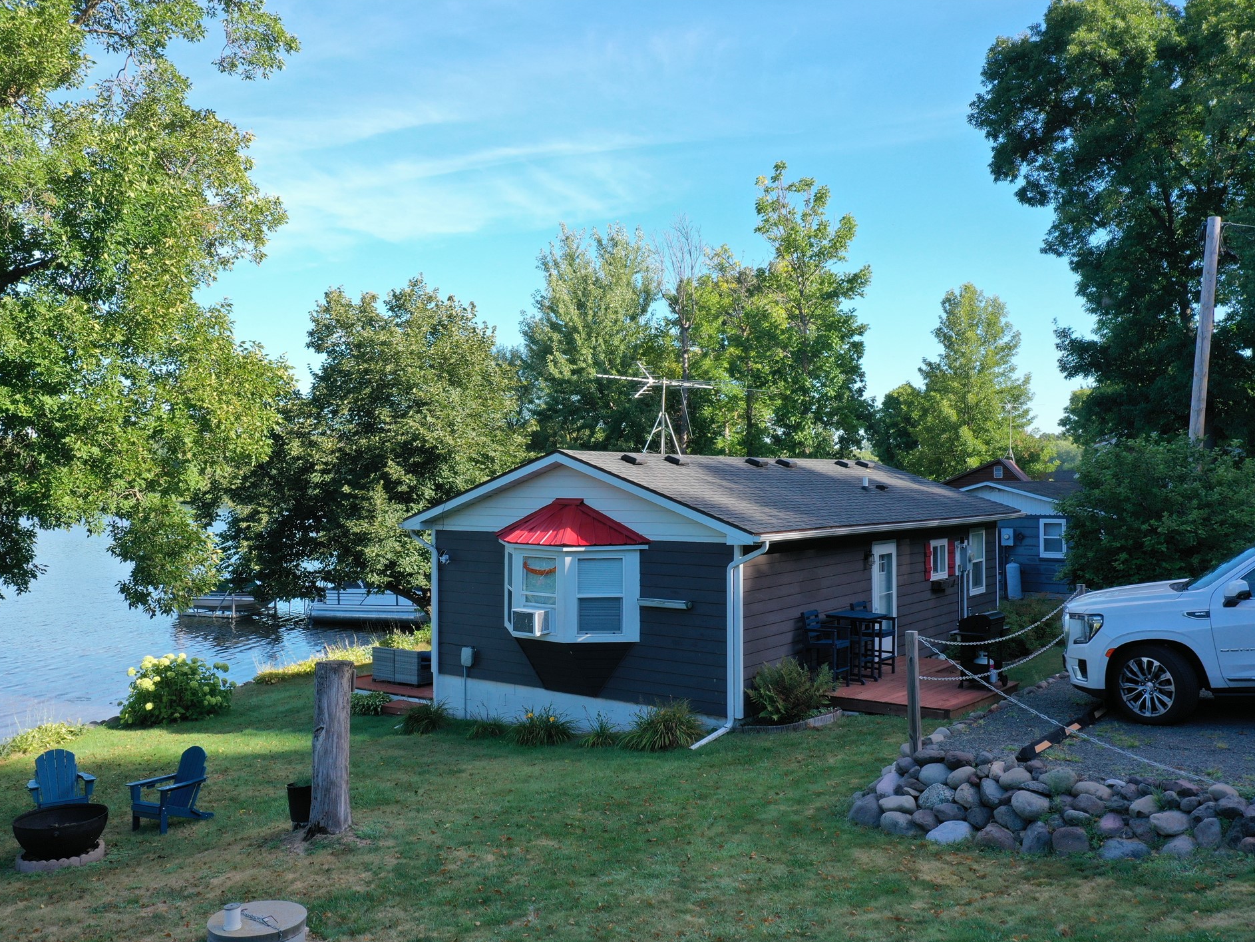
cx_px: 596
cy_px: 475
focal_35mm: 31
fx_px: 1124
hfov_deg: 58.3
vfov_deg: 45.5
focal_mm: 10.26
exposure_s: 1/120
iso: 100
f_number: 6.3
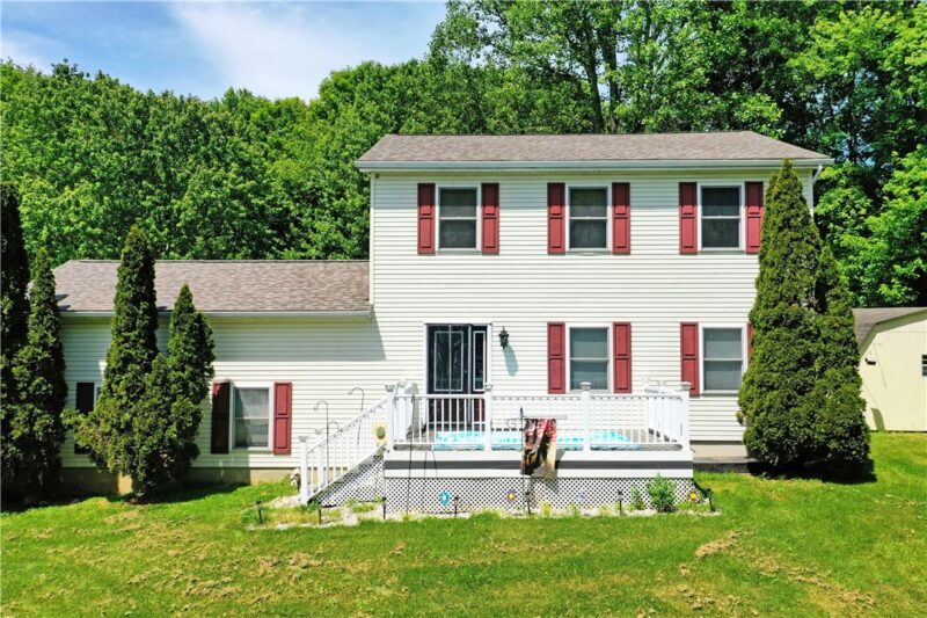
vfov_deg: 46.4
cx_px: 464
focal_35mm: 28
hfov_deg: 65.5
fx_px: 721
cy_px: 309
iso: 100
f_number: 6.3
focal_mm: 10.26
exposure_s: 1/640
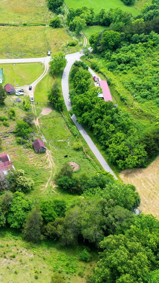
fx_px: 337
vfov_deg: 45.5
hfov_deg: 25.2
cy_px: 140
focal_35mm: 45
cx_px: -2
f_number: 3.5
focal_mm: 10.26
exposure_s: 1/80
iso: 100
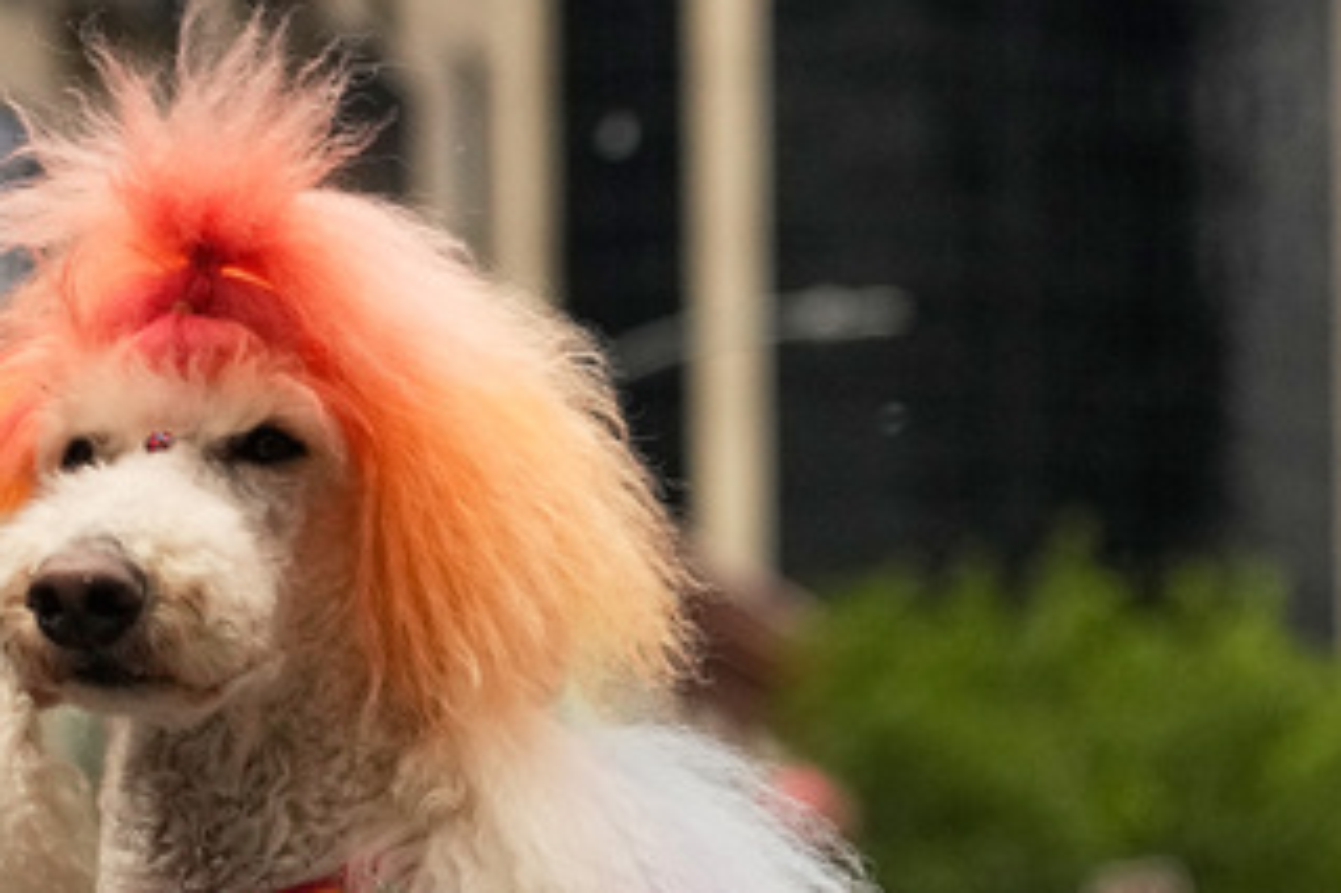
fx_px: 6552
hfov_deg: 11.6
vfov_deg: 7.6
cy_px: 1379
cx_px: 281
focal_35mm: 176
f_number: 2.8
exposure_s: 1/25600
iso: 2500
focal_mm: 55
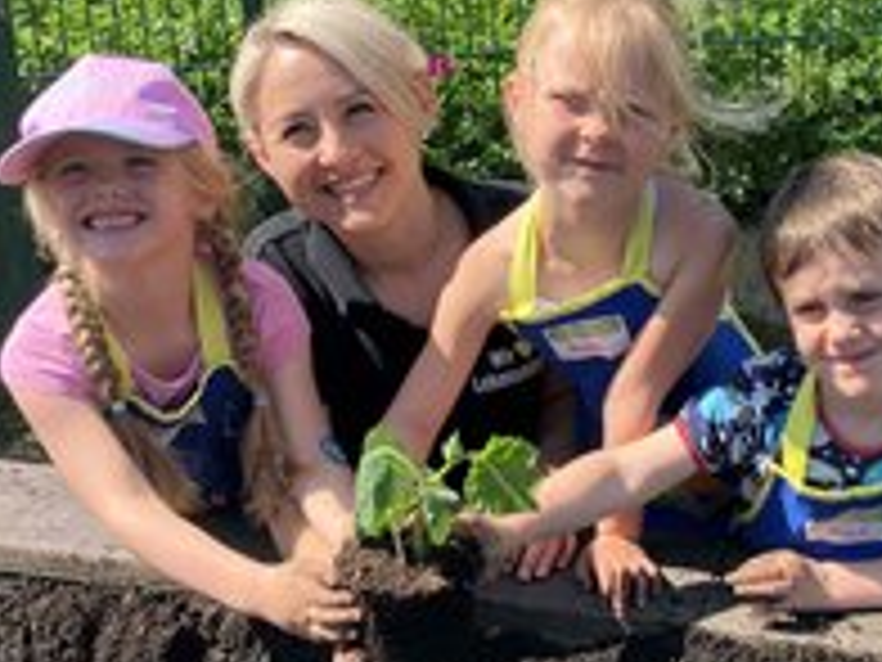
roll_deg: +2.1
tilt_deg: -20.7
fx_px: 1452
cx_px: 608
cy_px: 288
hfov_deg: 33.4
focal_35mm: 57
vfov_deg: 25.6
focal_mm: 3.99
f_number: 1.8
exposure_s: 1/1012
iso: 32
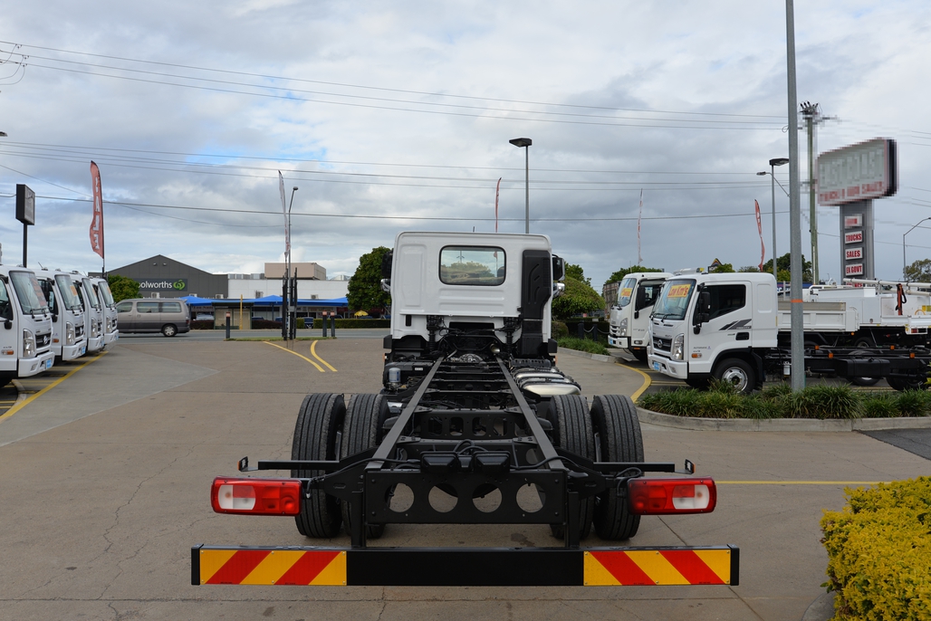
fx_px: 802
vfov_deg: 42.4
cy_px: 310
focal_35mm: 31
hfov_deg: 60.3
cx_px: 466
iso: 160
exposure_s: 1/250
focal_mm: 31
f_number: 8
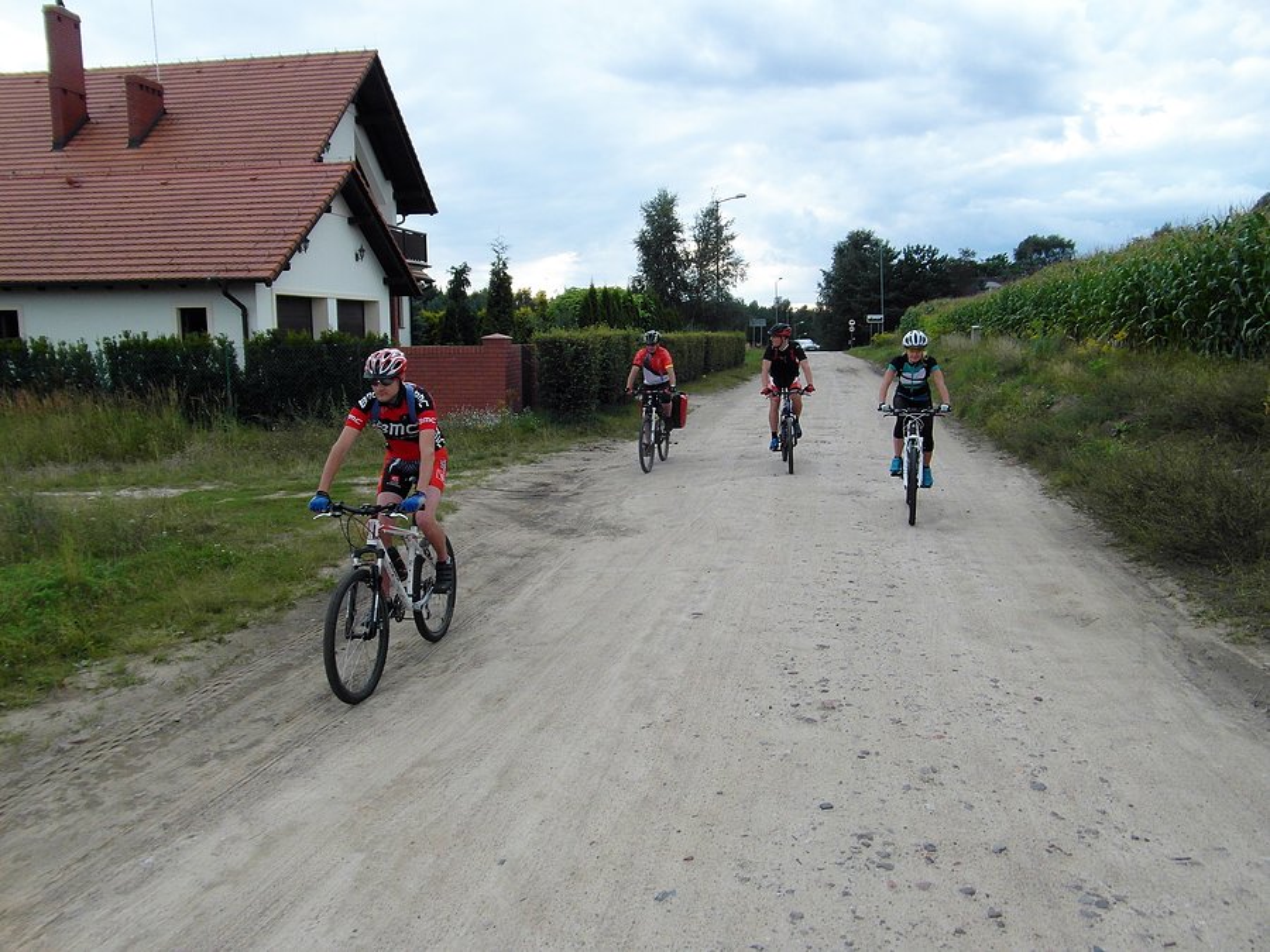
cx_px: 635
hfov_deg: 71.6
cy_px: 476
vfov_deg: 56.8
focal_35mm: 24
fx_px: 881
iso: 100
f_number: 3.2
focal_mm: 4
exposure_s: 1/350
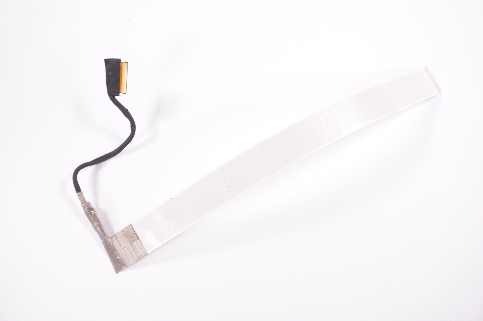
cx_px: 242
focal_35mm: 42
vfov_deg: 31.8
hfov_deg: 46.4
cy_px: 160
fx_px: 563
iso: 1000
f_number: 6.3
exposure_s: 1/320
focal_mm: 28
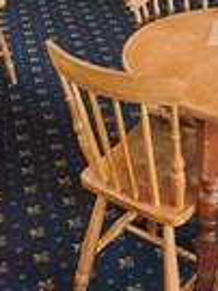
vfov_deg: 22.6
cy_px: 19
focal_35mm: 84
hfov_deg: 17.5
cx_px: 152
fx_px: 706
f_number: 1.8
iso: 800
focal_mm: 4
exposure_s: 1/25
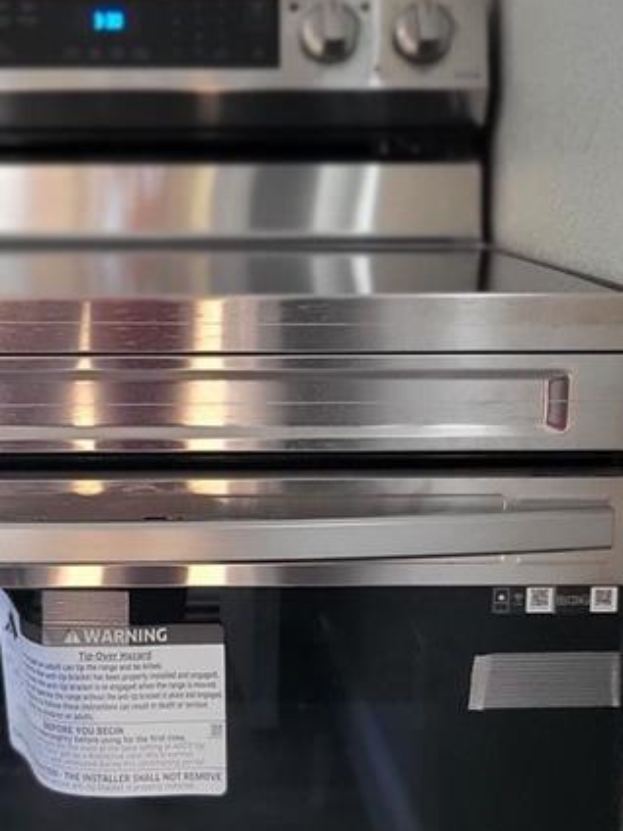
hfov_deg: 21.4
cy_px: 478
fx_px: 1632
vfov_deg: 28.5
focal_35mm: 68
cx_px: 145
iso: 250
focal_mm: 5
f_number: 1.8
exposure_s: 1/120
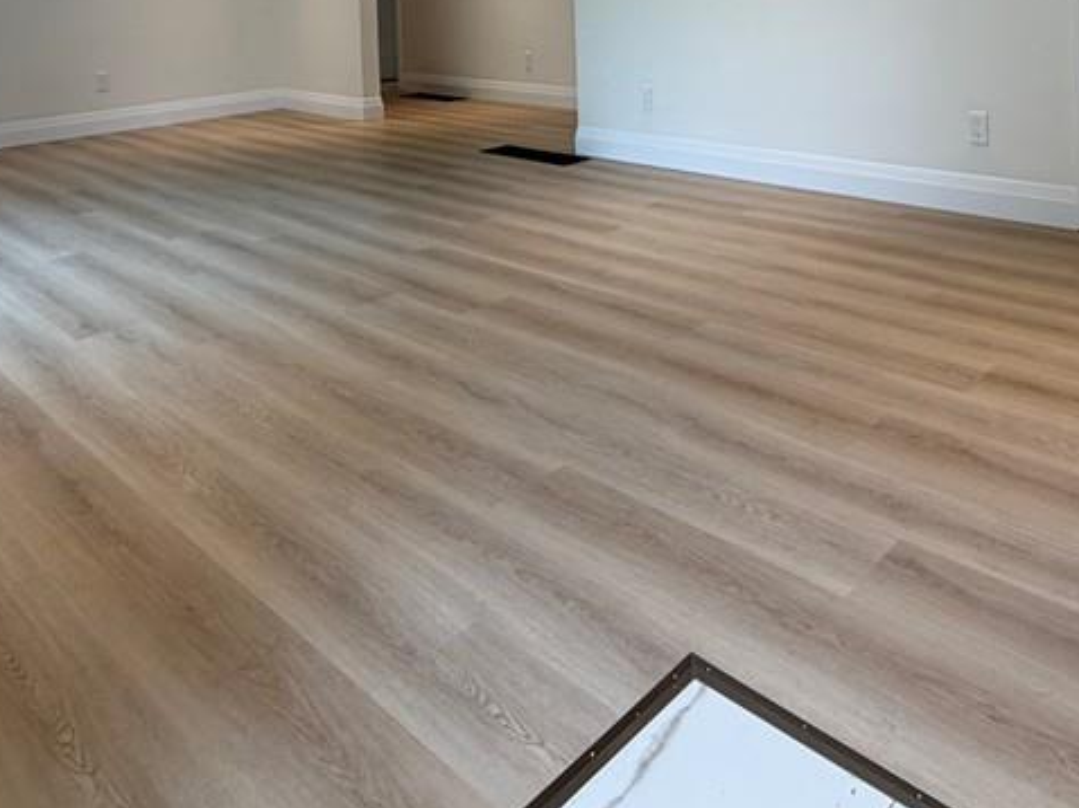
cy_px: -16
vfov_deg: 40.4
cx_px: 688
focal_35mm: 30
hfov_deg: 59.1
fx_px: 935
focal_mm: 2.22
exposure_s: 1/120
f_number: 2.2
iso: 125
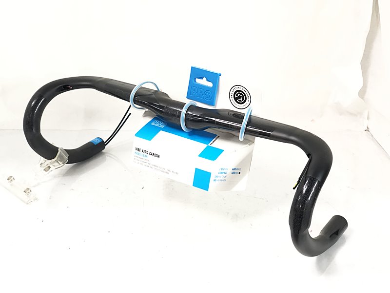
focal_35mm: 52
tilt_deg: -26.1
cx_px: 195
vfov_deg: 28.0
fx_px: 586
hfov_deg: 36.8
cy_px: 146
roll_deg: +0.8
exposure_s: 1/33
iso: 100
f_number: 2.4
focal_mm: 6
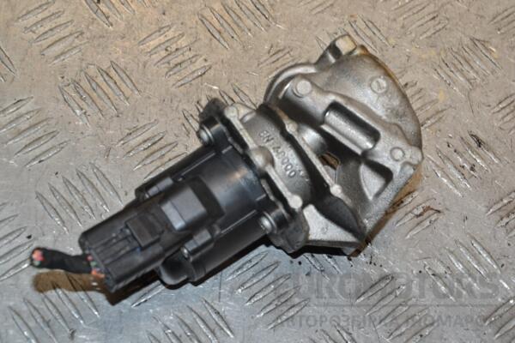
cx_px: 258
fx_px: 1244
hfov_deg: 23.4
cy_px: 172
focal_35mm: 87
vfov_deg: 15.7
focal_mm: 58
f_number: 8
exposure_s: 1/200
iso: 800
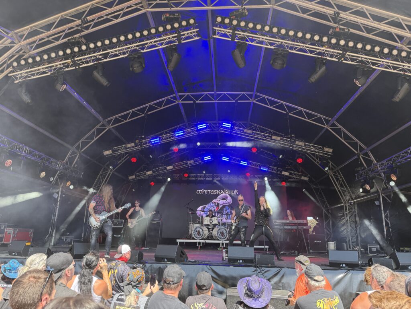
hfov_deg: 71.6
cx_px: 206
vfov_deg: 56.8
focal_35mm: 24
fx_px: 285
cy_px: 154
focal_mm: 6.76
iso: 100
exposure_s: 1/571
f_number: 1.78
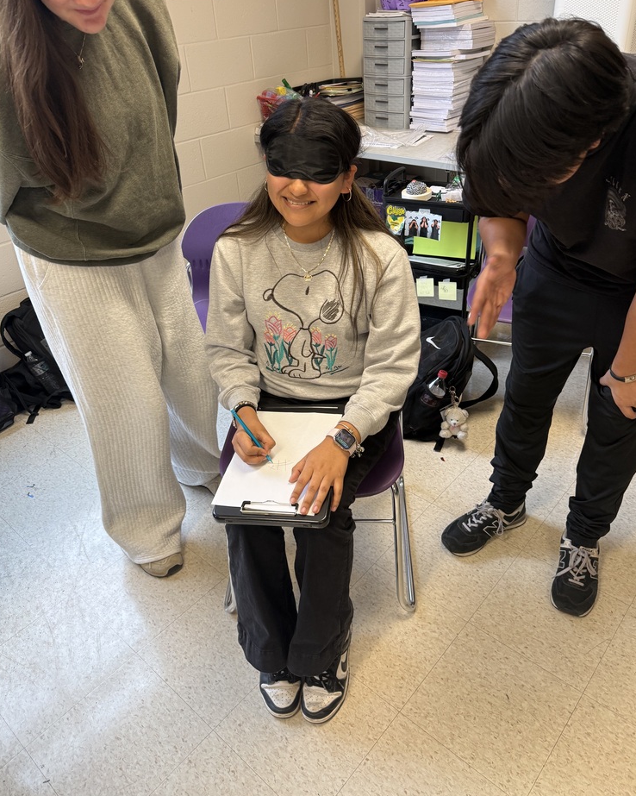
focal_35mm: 26
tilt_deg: -29.9
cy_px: 361
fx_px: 612
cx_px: 321
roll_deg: +3.1
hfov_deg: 54.9
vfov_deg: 65.9
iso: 160
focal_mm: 6.76
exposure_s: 1/60
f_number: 1.78
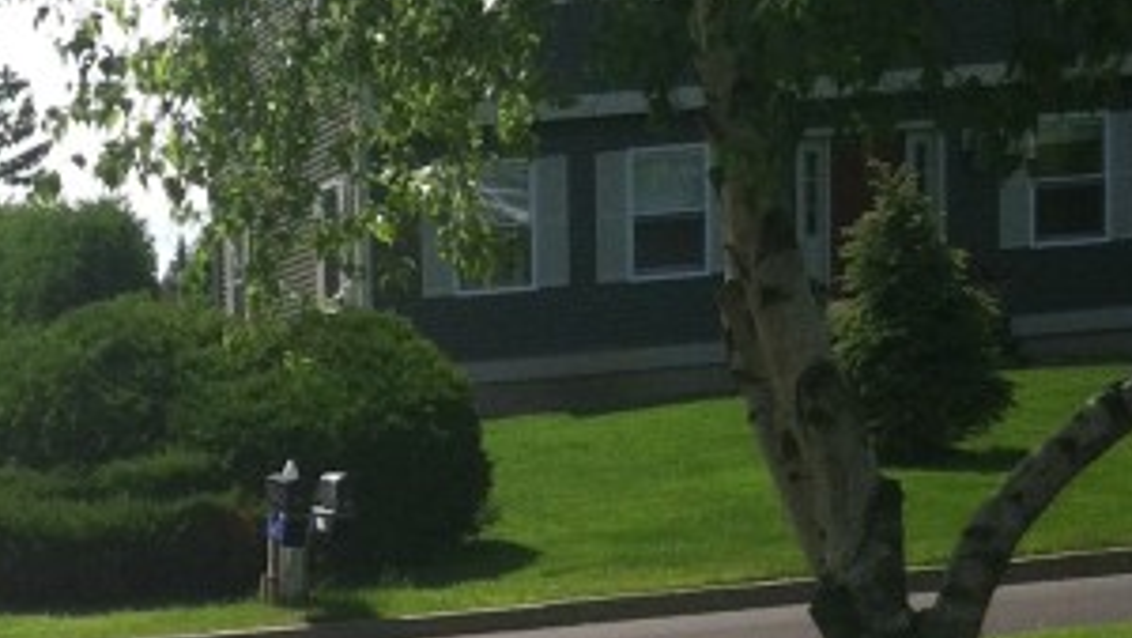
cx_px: -292
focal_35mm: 130
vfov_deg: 8.9
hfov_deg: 15.8
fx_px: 3903
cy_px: 1216
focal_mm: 3.85
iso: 80
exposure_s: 1/1034
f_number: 2.8
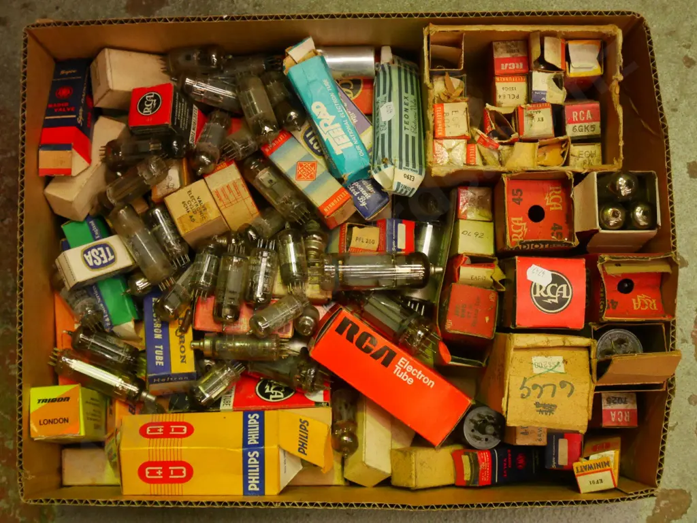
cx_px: 348
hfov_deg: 30.3
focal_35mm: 64
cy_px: 262
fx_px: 1289
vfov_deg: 22.9
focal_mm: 32
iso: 3200
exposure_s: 1/160
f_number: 5.6
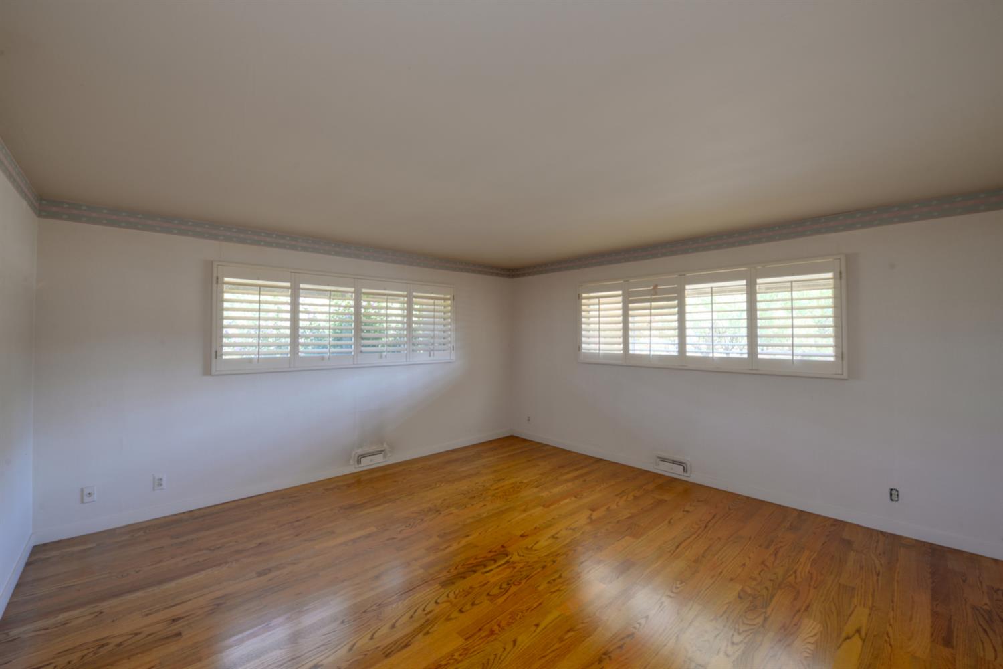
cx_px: 502
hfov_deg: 104.3
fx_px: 390
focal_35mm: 14
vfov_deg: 81.2
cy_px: 334
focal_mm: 14
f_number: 10
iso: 400
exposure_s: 1/8
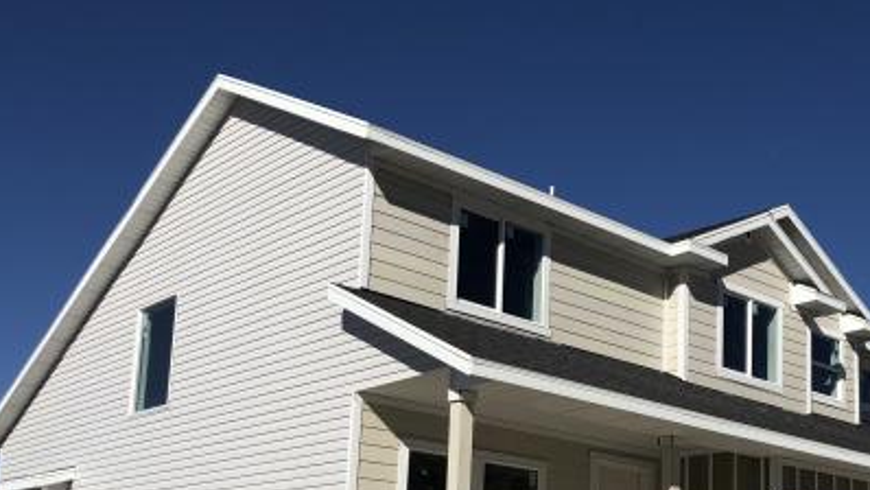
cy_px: 448
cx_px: 608
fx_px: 1131
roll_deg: -1.6
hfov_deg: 41.3
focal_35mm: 49
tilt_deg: +9.4
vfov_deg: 23.7
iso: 20
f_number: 1.8
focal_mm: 4
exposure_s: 1/4808
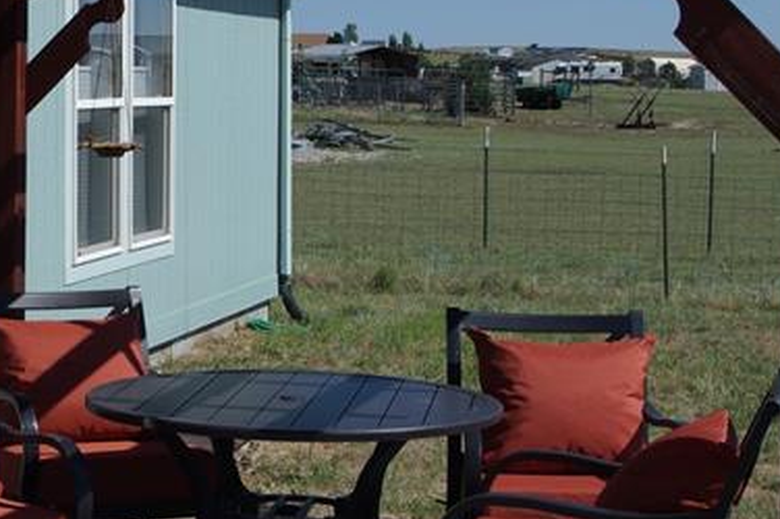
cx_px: 75
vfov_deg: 13.9
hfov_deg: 20.4
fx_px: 2121
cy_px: 252
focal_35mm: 98
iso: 100
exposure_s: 1/320
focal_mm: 24
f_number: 9
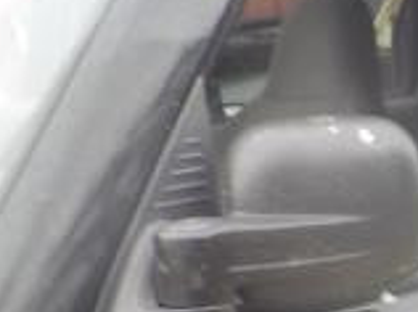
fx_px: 1833
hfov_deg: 12.4
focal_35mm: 152
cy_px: 436
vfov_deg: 9.5
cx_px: 624
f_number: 3.3
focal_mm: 4.1
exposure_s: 1/100
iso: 125
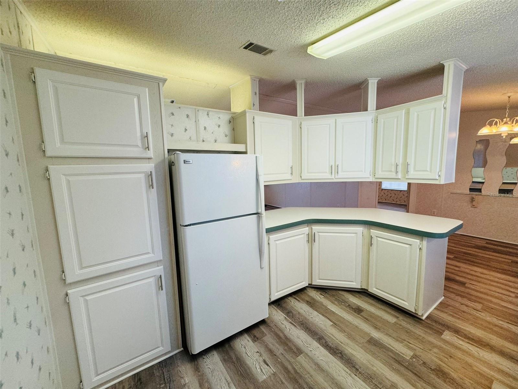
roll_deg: +0.8
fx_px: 209
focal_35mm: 14
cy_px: 194
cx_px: 259
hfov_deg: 102.1
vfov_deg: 85.7
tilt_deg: -7.8
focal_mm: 2.22
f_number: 2.2
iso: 160
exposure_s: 1/120
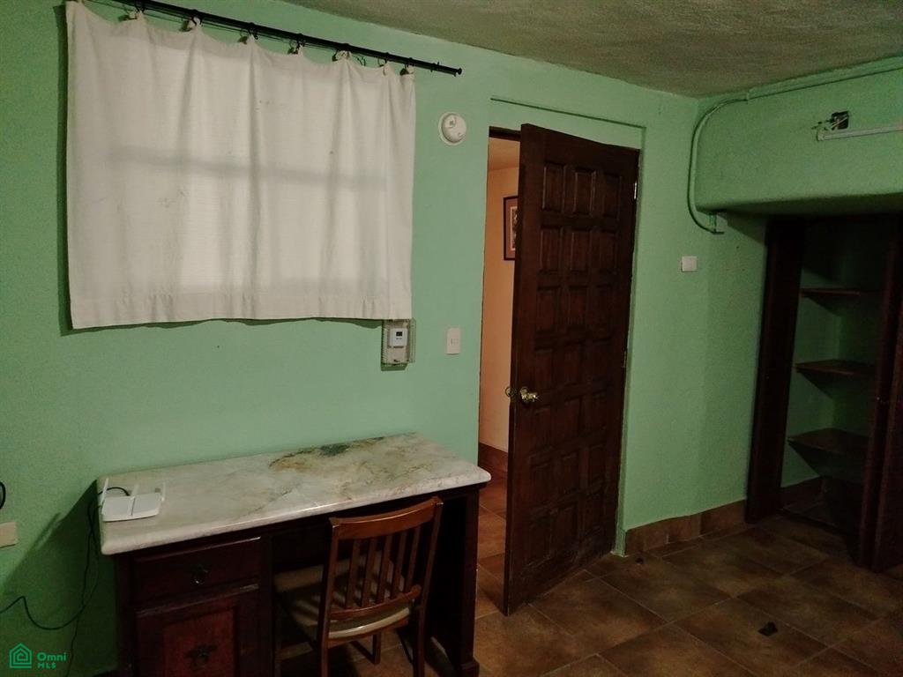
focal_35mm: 24
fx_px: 626
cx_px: 452
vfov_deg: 56.8
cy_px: 338
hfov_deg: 71.6
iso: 6656
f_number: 1.75
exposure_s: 1/100
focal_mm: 5.25
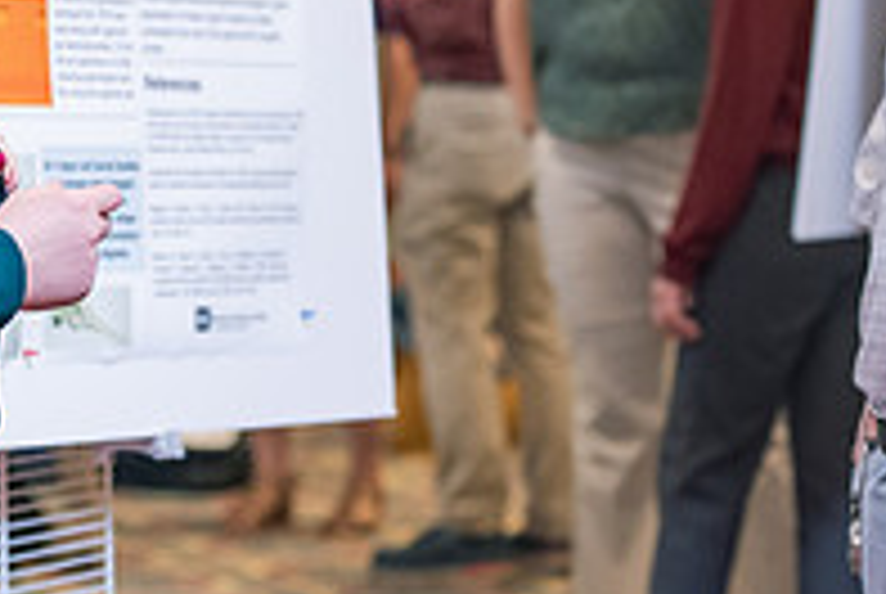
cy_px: -20
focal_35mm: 241
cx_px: 270
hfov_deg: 8.5
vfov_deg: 5.7
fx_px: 5940
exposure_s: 1/200
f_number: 3.2
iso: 1600
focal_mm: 82
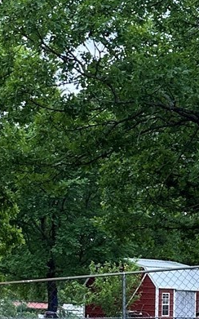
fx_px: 1086
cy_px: 254
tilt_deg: +2.2
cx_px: -263
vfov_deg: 16.6
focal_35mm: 125
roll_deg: -2.9
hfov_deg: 9.4
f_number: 1.78
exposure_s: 1/460
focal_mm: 6.86
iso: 80
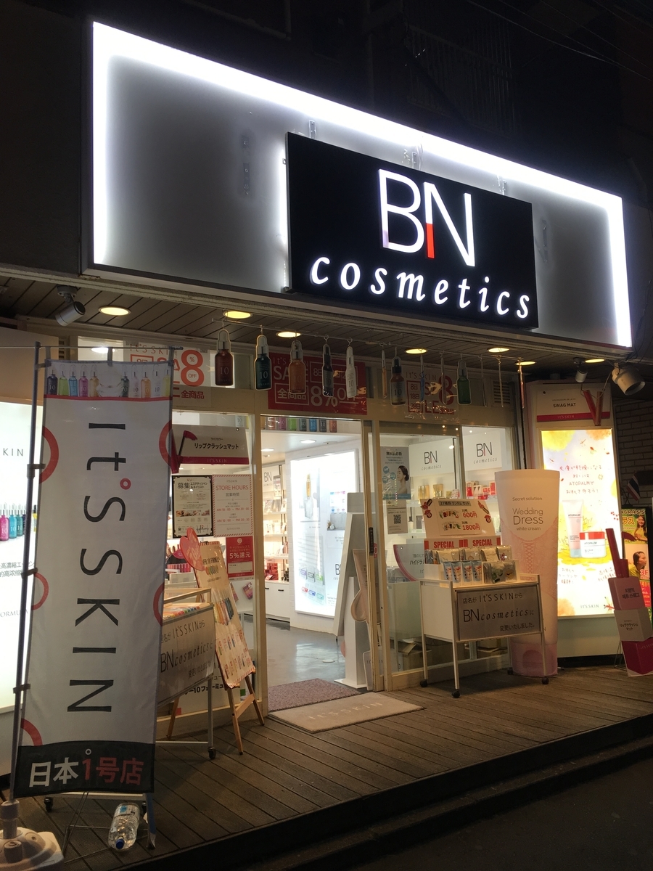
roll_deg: +1.6
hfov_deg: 48.2
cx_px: 326
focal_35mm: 29
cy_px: 436
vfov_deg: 61.7
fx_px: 729
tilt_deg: +7.7
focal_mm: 4.15
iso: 32
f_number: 2.2
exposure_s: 1/60
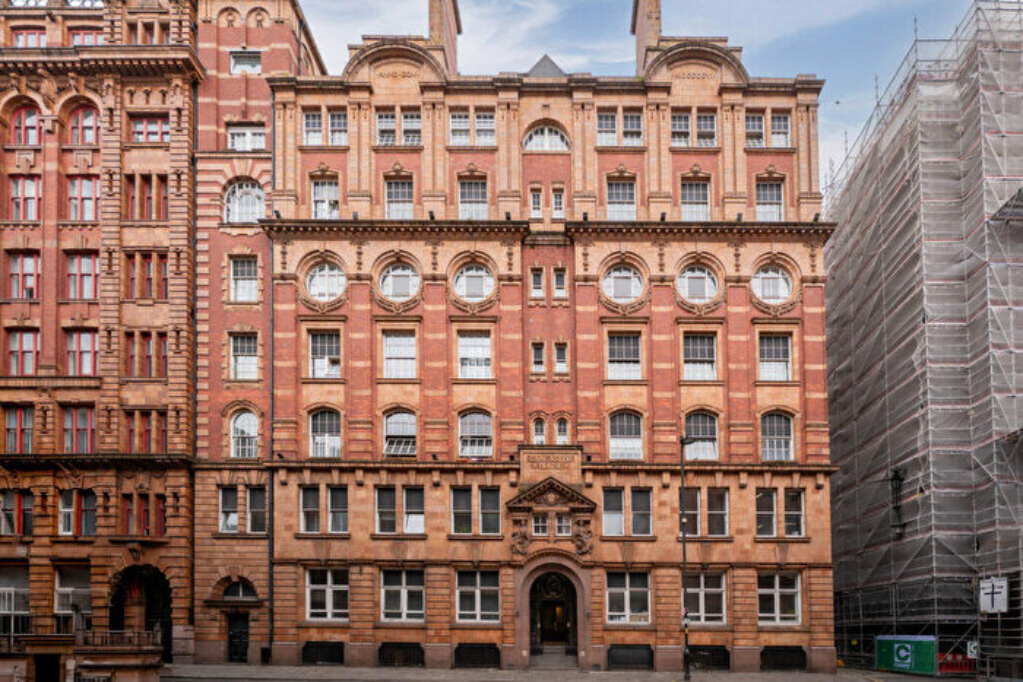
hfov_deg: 96.7
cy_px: 341
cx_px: 512
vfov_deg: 73.8
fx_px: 455
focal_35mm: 16
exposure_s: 1/640
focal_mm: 16
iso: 400
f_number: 2.8
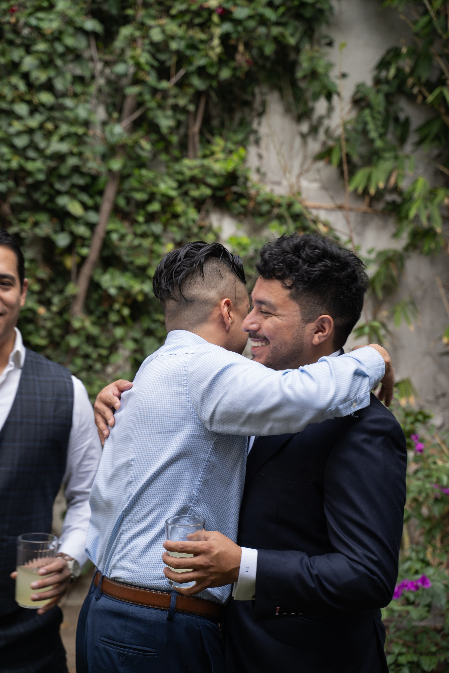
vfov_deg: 31.9
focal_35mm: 63
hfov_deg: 21.6
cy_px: 336
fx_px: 1179
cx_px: 224
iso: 200
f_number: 4
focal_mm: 63
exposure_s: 1/160
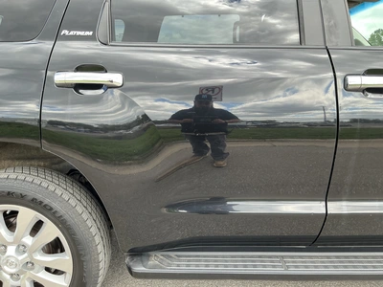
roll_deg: -0.5
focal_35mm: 28
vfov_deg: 49.7
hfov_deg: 63.4
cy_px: 144
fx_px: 310
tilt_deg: -11.1
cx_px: 192
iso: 25
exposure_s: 1/122
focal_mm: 3
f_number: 1.8
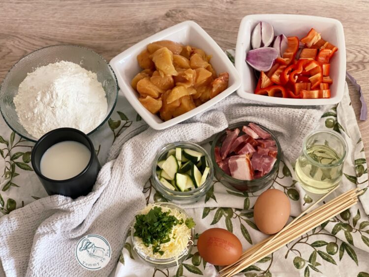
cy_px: 138
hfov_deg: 30.3
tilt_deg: -59.0
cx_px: 184
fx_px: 682
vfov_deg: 22.9
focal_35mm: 64
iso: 320
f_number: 2.2
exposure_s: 1/40
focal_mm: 7.5
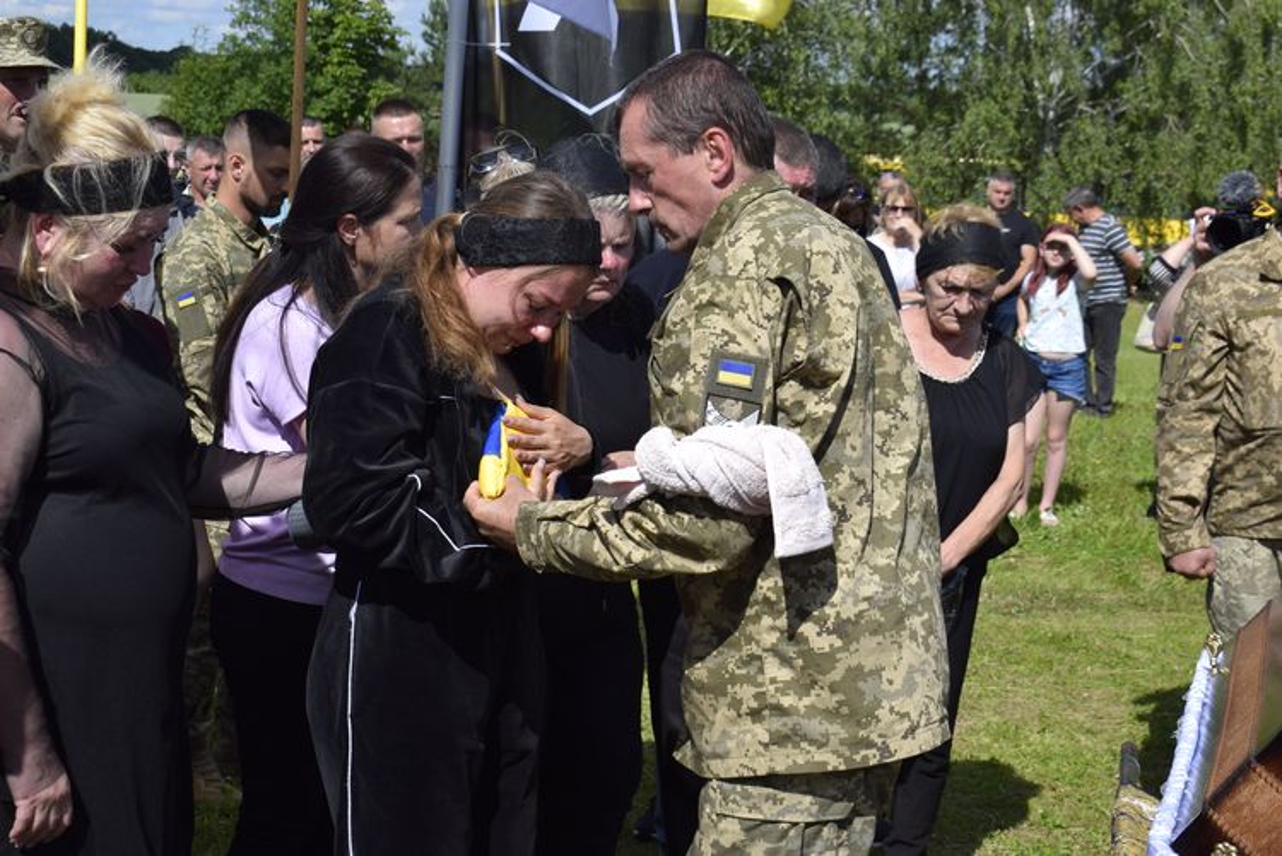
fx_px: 2138
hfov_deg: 33.4
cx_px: 641
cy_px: 428
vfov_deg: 22.7
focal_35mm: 60
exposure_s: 1/500
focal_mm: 40
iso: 200
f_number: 11
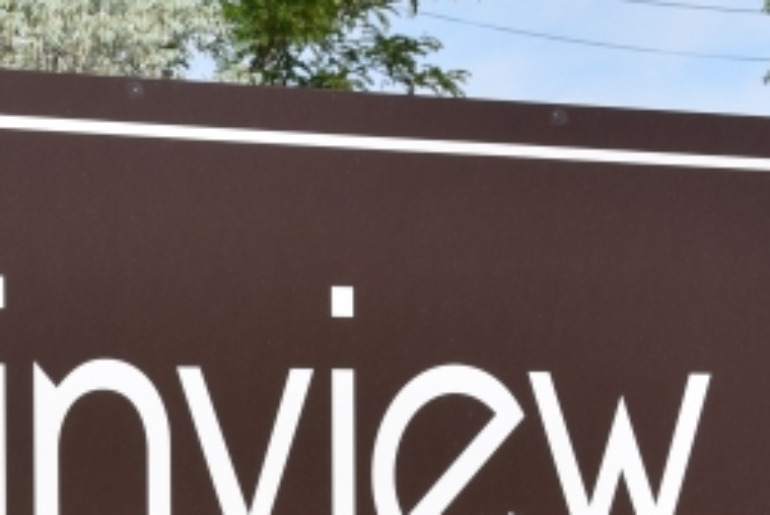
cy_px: 626
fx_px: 3937
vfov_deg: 7.4
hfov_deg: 11.1
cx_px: -27
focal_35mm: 184
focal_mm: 31
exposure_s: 1/640
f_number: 8
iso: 200
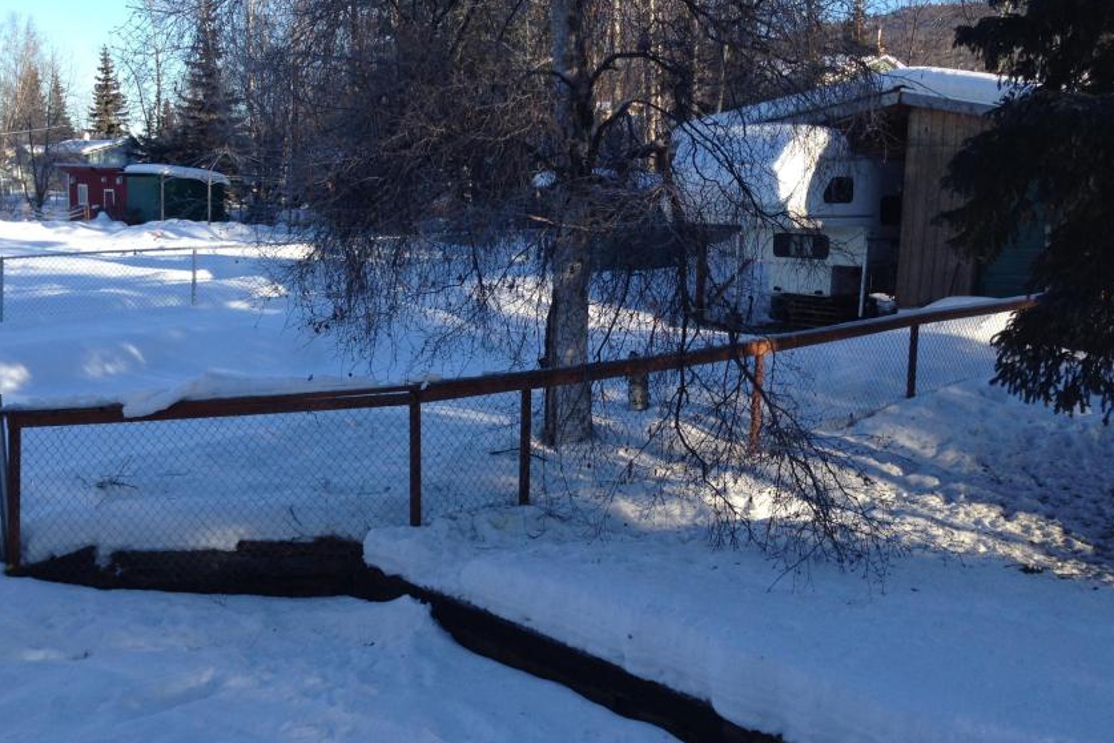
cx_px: 527
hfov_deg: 46.4
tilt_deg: -6.4
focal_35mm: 42
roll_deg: -2.0
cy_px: 349
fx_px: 1300
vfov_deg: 31.9
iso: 50
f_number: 2.4
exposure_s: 1/661
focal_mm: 4.12
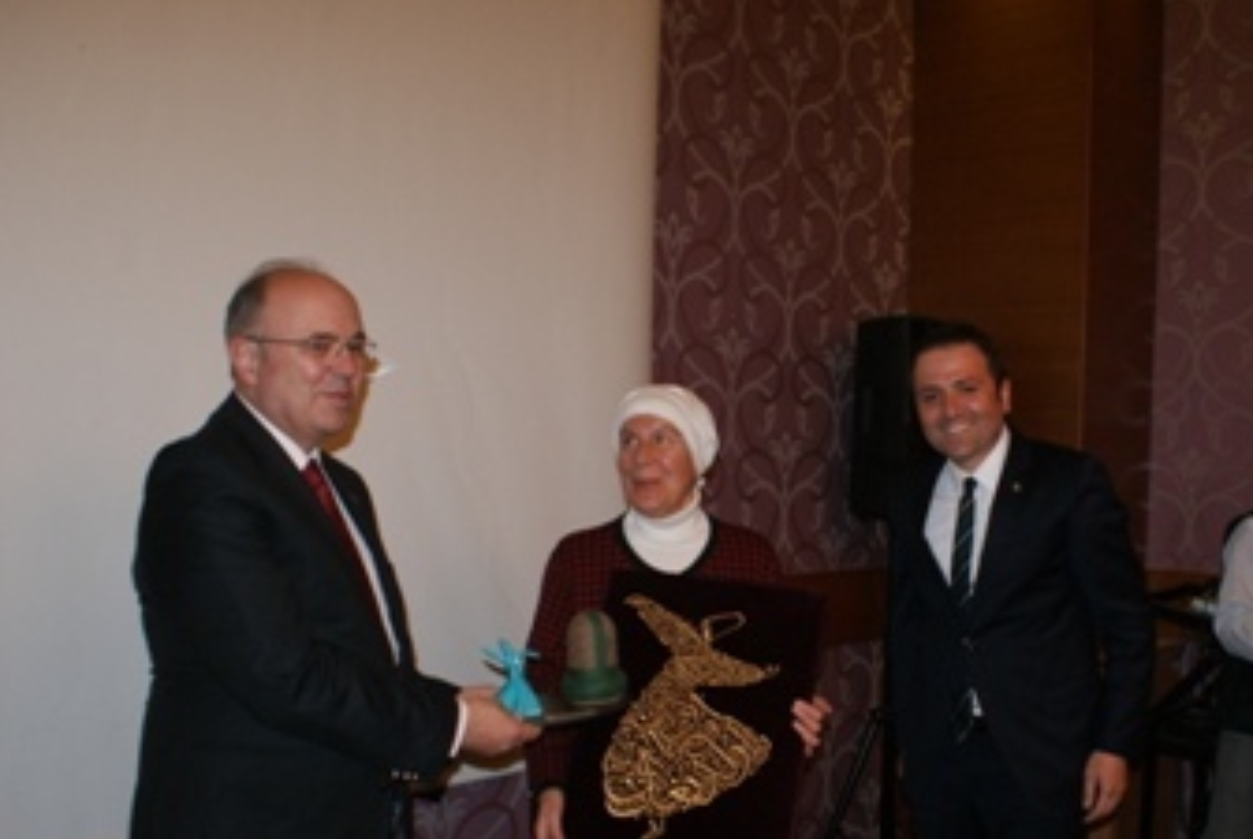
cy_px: 544
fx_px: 1255
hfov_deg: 52.5
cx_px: 787
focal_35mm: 36
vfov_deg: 36.7
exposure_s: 1/60
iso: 400
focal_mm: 18
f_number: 5.6
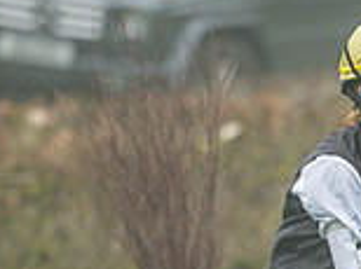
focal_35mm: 1960
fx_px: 20408
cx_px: 312
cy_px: 447
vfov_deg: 0.8
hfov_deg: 1.0
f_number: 5
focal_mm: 400
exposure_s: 1/1250
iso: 800
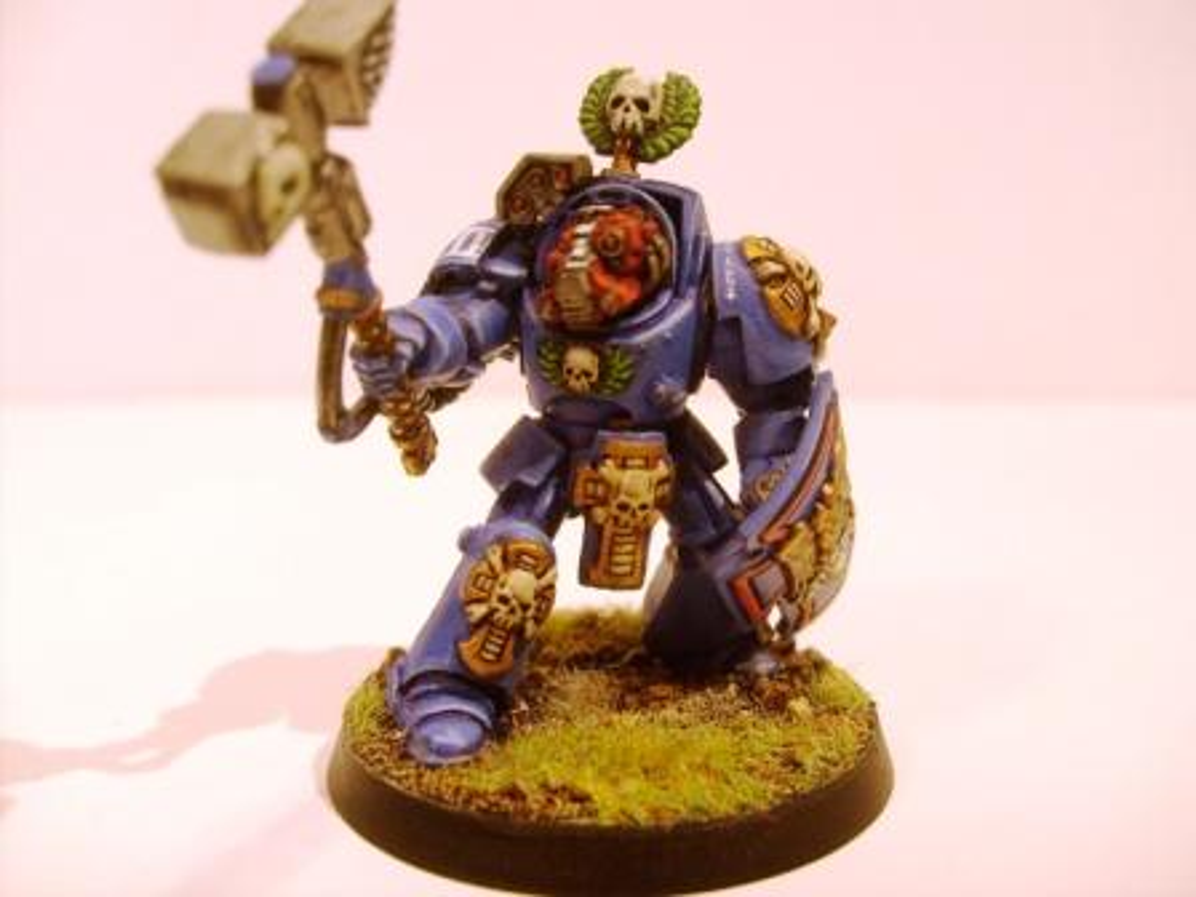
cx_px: 598
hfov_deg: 52.6
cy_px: 448
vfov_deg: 40.7
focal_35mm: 35
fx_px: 1209
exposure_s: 1/30
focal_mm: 5.8
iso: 100
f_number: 2.8
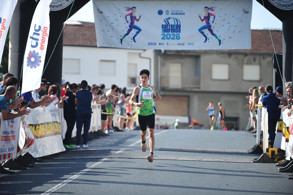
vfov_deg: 6.9
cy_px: 98
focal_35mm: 200
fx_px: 1627
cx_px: 146
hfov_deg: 10.3
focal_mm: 200
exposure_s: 1/1000
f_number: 2.8
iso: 160
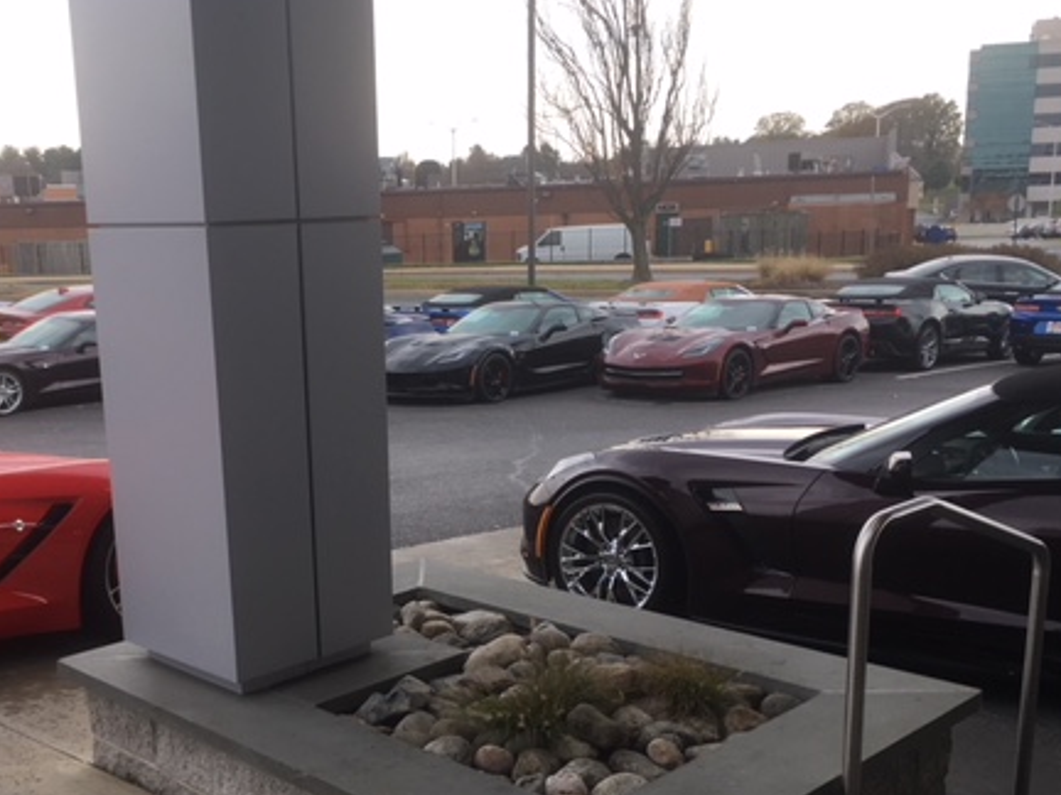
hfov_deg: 43.5
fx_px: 1318
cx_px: 391
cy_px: 537
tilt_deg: -14.0
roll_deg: +1.8
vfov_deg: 33.3
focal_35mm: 43
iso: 25
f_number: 2.2
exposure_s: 1/176
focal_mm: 4.15
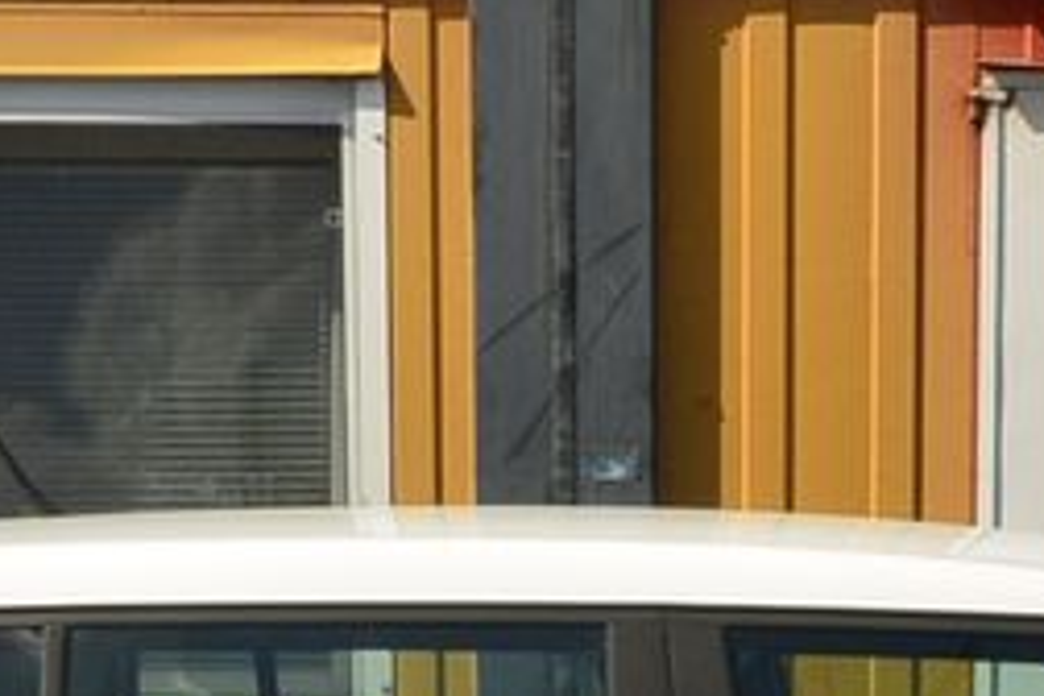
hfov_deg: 17.1
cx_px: 907
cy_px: 976
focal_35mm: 118
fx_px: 3422
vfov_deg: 11.2
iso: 160
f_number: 11
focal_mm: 11
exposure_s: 1/250
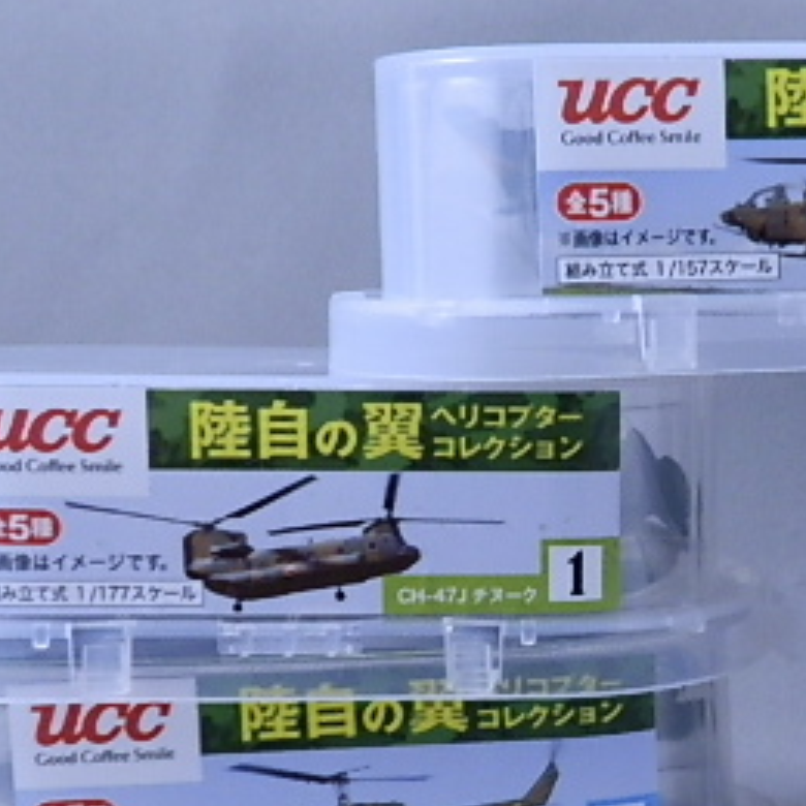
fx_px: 1949
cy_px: 567
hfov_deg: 22.6
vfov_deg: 23.2
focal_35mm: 74
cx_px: 781
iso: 200
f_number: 3.5
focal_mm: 6.17
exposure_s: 1/8
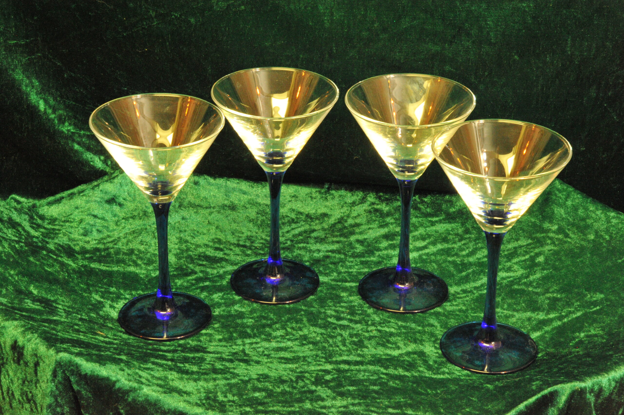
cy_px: 208
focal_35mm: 105
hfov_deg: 19.5
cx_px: 312
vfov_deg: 13.0
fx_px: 1819
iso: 6400
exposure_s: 1/5
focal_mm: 105
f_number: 22
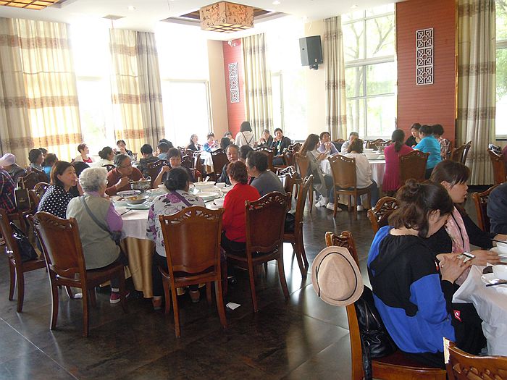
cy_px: 190
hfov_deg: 60.0
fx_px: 439
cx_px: 254
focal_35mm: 30
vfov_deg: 46.8
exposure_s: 1/80
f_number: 3.5
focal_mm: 5.4
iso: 320
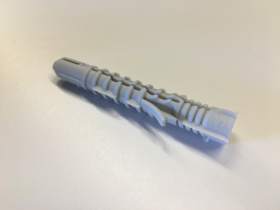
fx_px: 235
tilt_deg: -47.8
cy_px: 105
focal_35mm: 29
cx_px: 140
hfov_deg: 61.6
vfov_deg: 48.3
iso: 32
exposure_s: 1/33
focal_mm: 4.15
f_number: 2.2
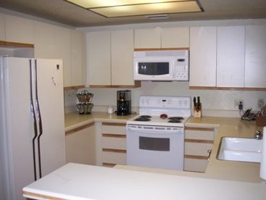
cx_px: 133
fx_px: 292
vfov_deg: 37.7
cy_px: 100
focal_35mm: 38
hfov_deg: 49.0
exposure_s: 1/60
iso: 125
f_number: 3.9
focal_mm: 6.3
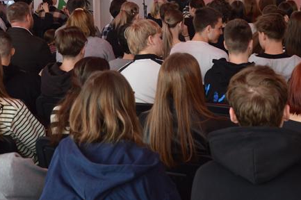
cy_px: 17
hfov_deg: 28.1
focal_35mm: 72
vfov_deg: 18.6
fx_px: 602
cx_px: 170
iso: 400
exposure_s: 1/50
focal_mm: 26
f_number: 4
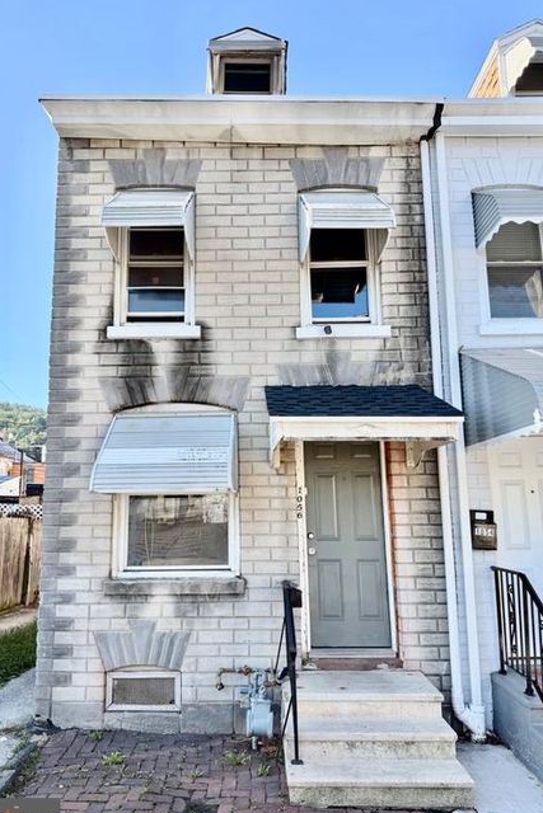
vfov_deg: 69.4
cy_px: 420
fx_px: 588
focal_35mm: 26
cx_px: 240
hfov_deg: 49.5
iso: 100
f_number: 1.78
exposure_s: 1/1292
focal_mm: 6.76
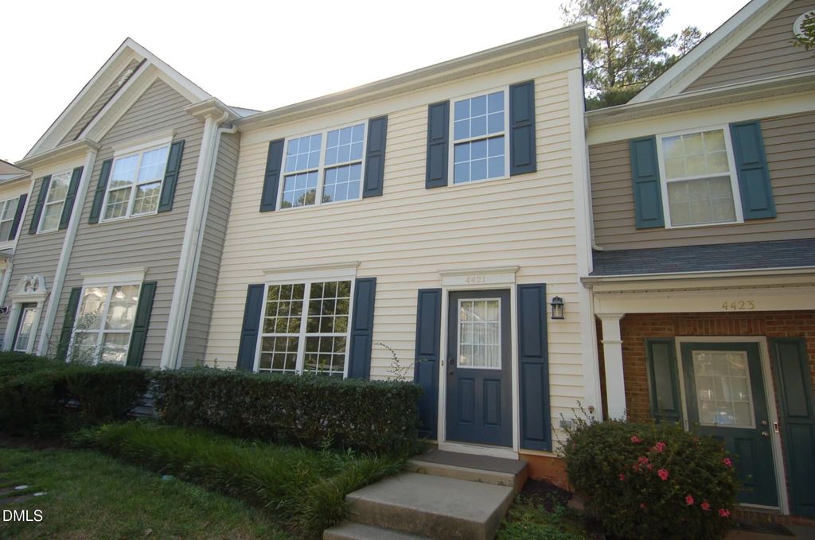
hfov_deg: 90.1
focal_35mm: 18
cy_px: 270
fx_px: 407
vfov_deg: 67.2
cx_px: 408
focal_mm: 12
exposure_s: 1/500
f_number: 4
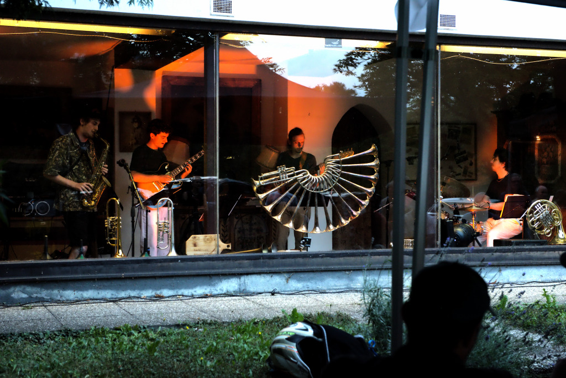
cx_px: 283
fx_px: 975
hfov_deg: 32.4
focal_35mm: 62
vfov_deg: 21.9
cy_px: 189
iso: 6400
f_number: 6.3
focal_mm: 62
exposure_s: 1/100
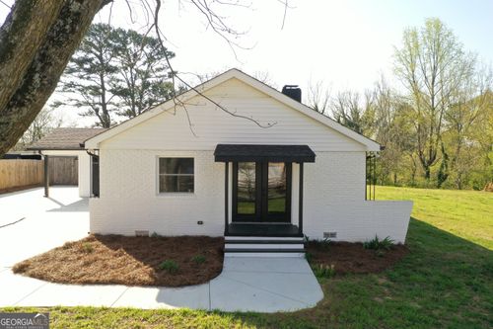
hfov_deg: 65.5
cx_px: 246
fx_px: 383
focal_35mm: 28
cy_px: 164
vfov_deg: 46.4
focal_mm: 10.26
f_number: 5
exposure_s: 1/240
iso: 100
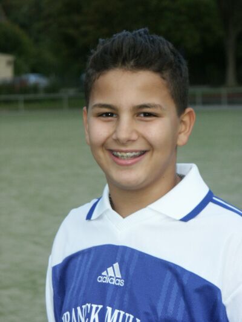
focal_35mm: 159
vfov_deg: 12.4
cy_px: 161
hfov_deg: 9.3
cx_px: 121
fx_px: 1481
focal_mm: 40.18
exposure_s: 1/350
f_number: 4.5
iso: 200
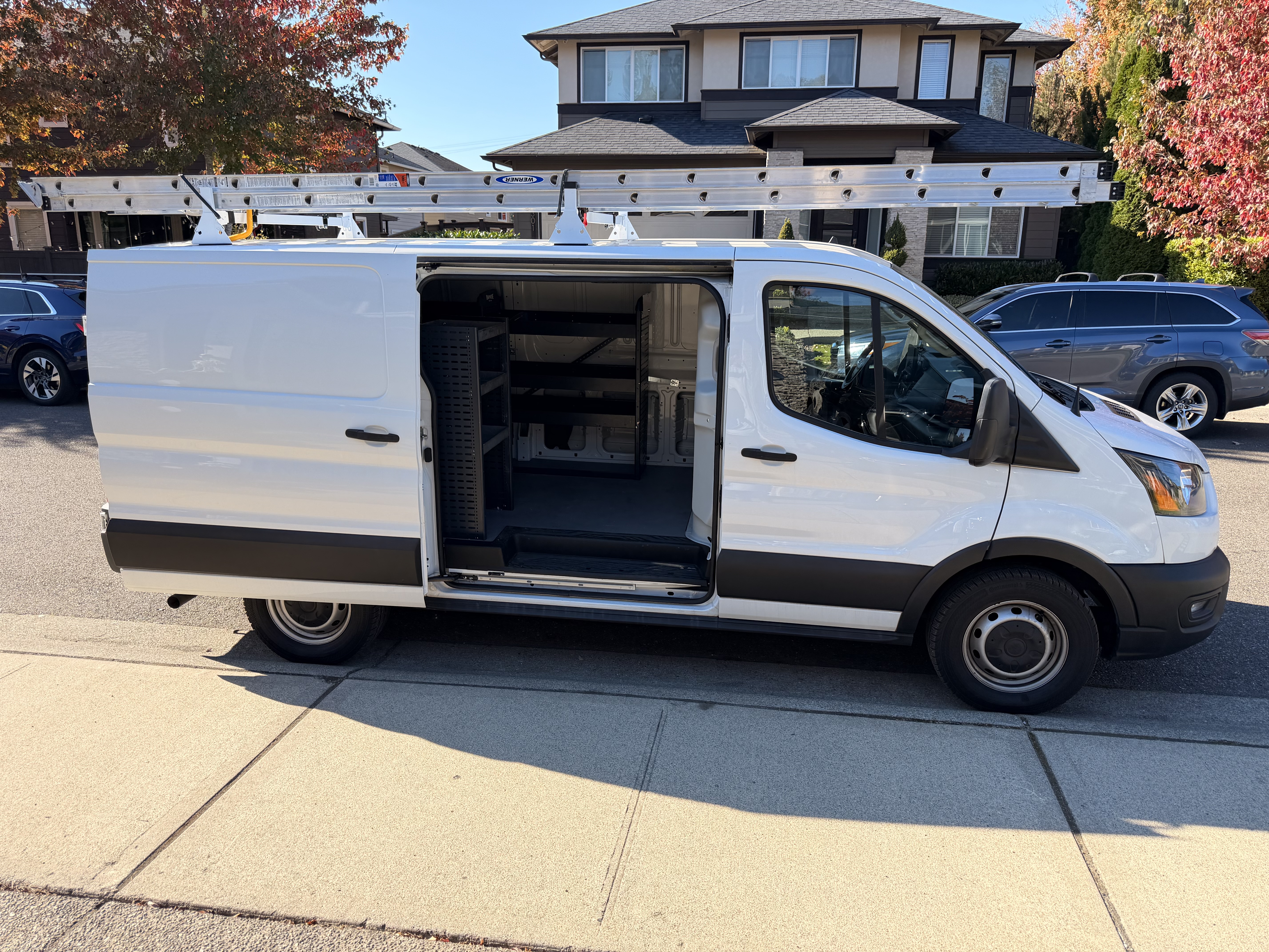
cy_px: 476
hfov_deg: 71.6
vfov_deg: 56.8
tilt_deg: -13.7
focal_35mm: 24
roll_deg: -0.7
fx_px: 880
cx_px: 634
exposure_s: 1/1618
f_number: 1.78
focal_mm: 6.76
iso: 80
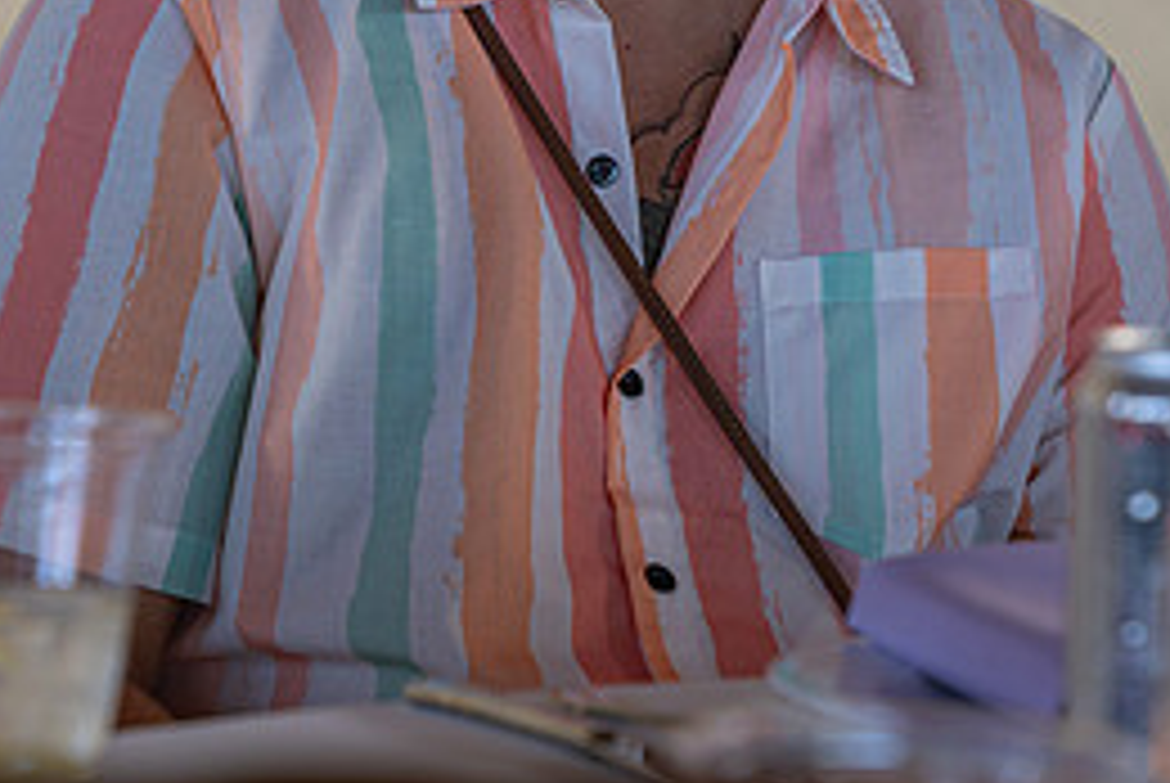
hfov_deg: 13.1
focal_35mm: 156
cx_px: 436
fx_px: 5076
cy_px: 92
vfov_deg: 8.8
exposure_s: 1/160
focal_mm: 70
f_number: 4
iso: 320
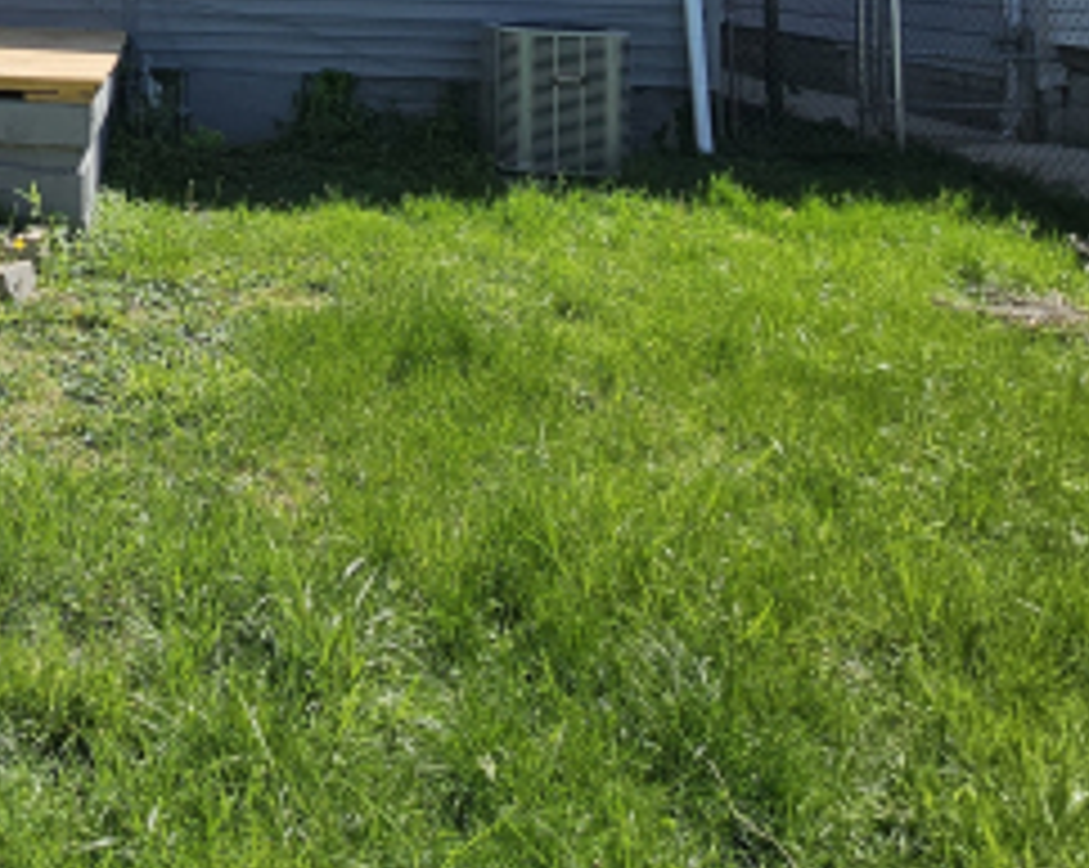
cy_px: -139
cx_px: -16
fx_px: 1127
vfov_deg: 34.8
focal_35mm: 35
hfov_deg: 43.6
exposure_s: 1/2116
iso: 50
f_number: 2.2
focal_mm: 2.2
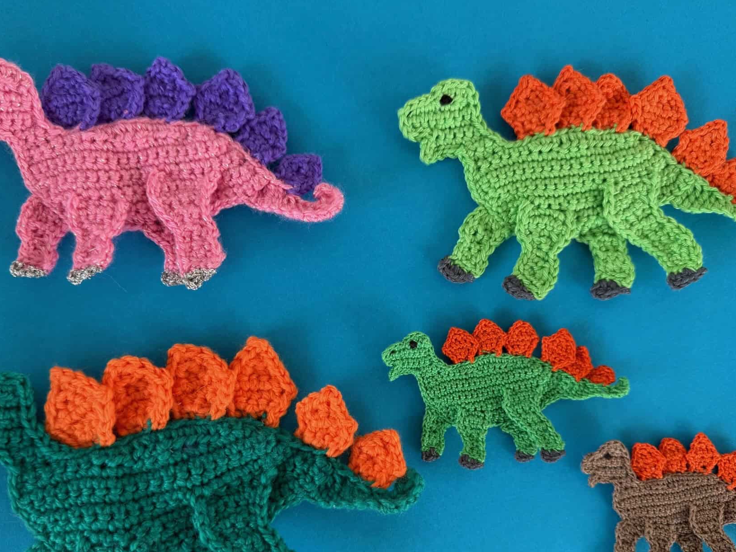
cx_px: 343
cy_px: 344
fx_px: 638
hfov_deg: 59.9
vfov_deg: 46.4
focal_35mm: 30
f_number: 1.8
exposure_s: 1/121
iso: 50
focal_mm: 6.8
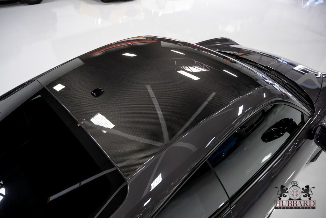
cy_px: 109
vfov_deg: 53.1
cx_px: 163
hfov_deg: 73.7
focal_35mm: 24
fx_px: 217
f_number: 4
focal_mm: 24
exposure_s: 1/60
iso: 800
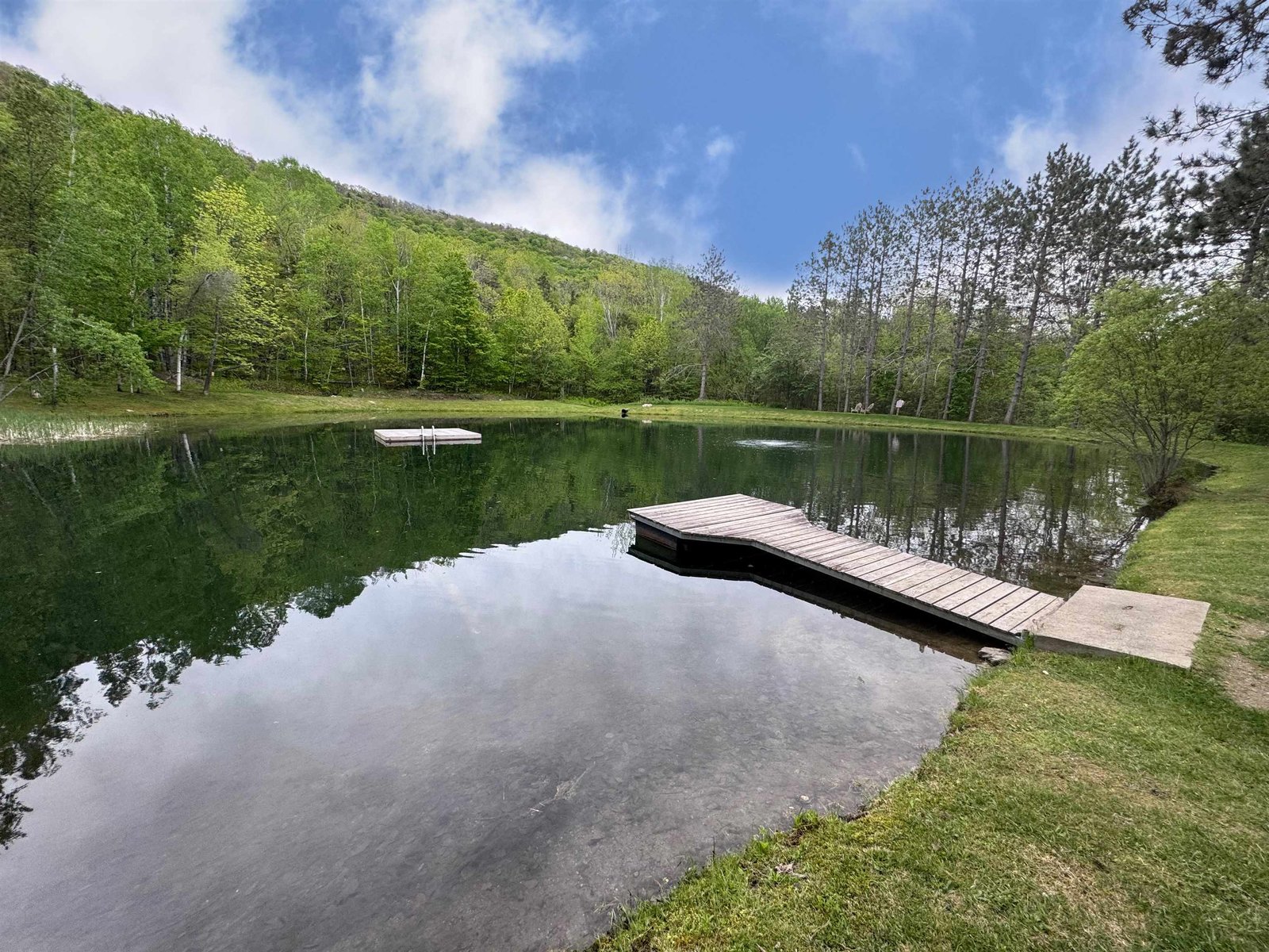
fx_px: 513
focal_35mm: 14
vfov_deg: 85.7
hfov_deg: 102.1
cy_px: 476
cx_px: 634
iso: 100
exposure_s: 1/99
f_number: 2.2
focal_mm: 2.2
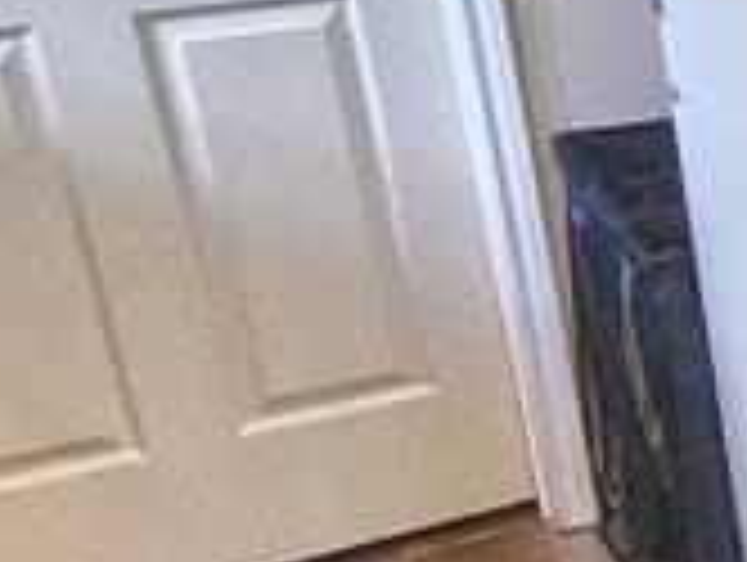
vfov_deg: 18.5
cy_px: 220
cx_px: 1580
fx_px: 1729
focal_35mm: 80
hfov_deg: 16.7
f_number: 2.2
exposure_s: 1/60
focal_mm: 2.2
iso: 200
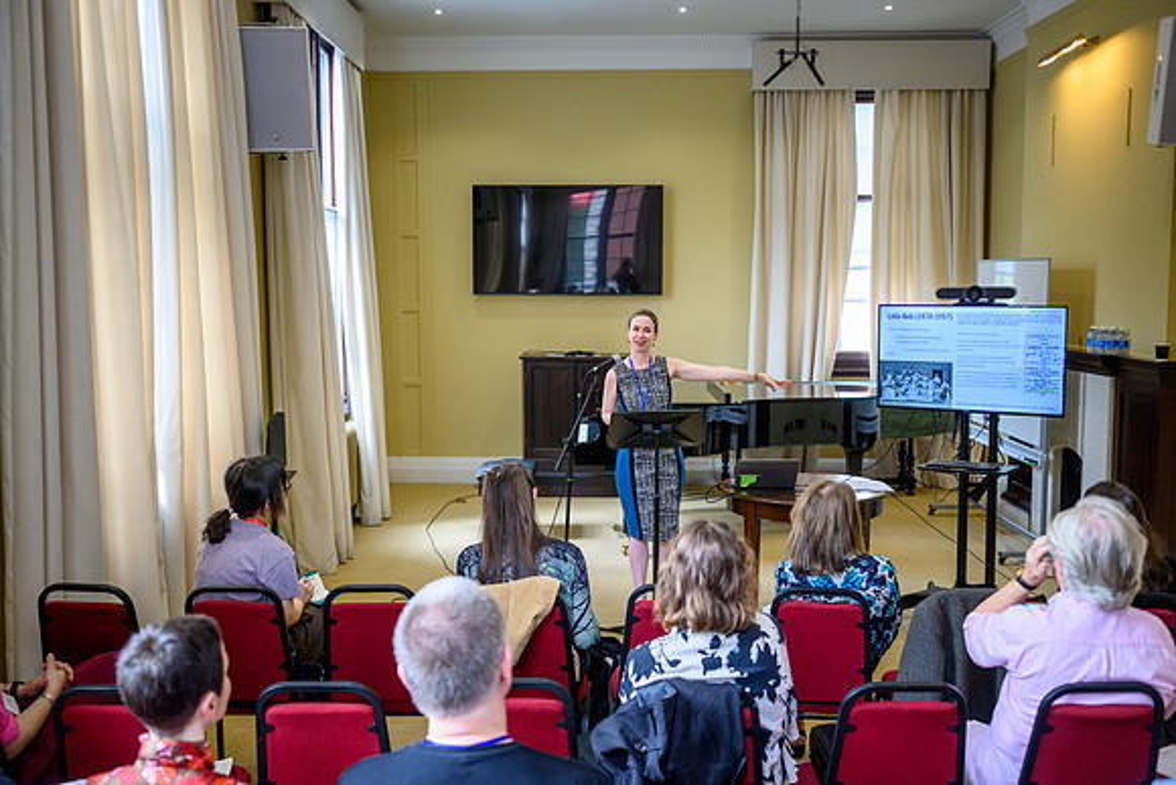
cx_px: 588
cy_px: 392
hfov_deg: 54.2
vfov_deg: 37.7
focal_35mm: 35
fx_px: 1149
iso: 1000
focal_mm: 35
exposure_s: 1/400
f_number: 2
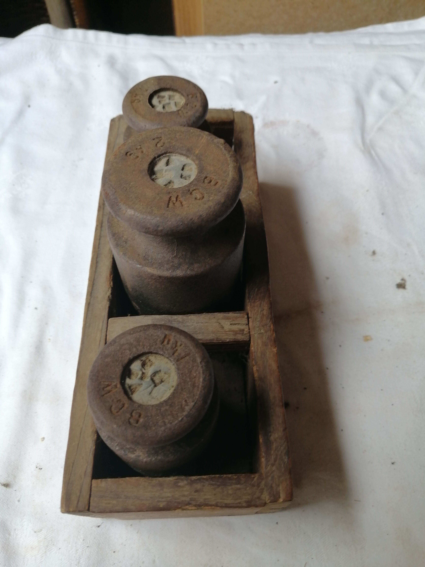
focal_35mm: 26
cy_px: 284
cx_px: 212
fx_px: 426
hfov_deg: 53.1
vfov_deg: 67.3
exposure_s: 1/100
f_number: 1.8
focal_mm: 3.96
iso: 64
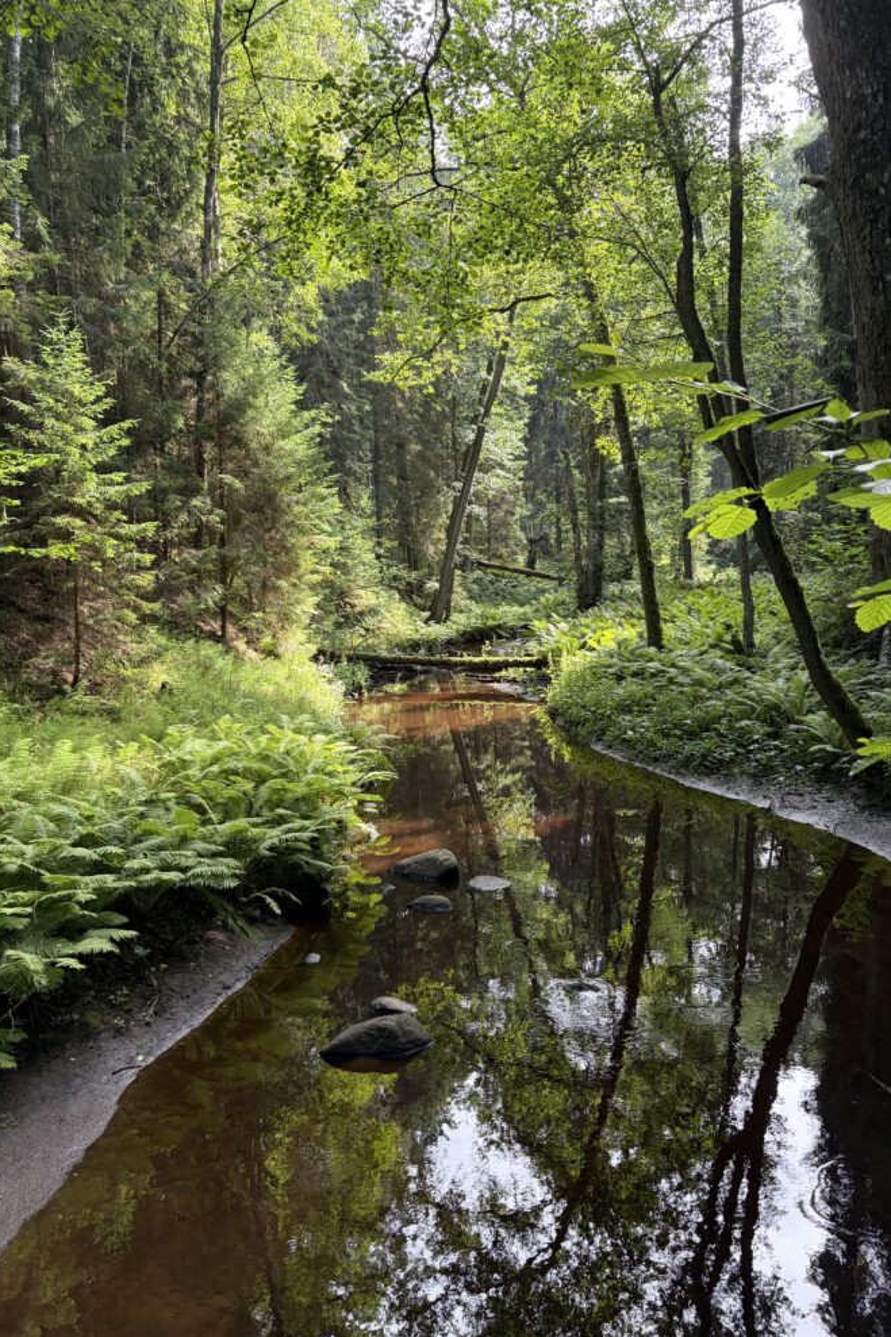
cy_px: 649
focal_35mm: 28
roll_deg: +3.2
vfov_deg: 65.5
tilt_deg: -2.3
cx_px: 450
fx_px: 1040
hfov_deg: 46.4
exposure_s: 1/185
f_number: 1.6
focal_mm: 5.96
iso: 64
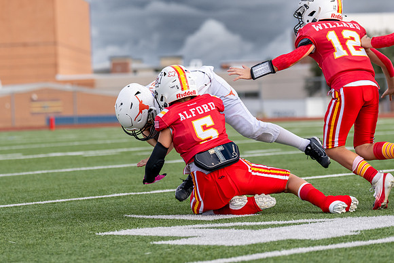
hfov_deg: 11.4
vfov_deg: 7.6
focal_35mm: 180
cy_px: 100
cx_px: 182
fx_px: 1972
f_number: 2.8
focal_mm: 103
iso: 320
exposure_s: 1/2500
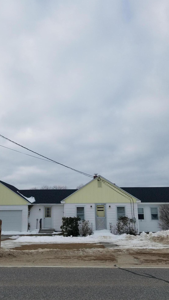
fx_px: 231
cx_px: 73
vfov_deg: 66.1
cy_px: 153
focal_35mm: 29
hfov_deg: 40.1
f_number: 1.7
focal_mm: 4.2
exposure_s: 1/2848
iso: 50
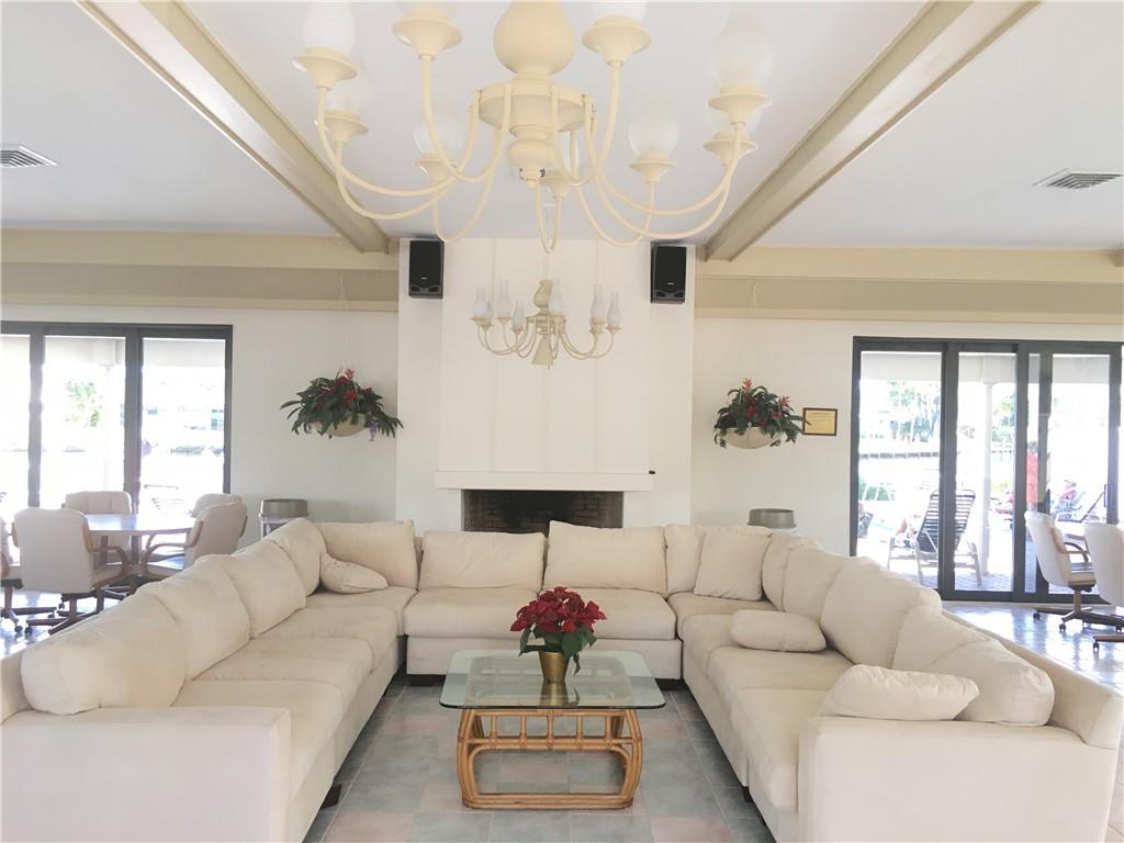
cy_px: 422
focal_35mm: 29
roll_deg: -1.5
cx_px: 562
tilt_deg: -0.2
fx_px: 942
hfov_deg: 61.7
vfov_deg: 48.2
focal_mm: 4.15
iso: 40
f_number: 2.2
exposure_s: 1/30
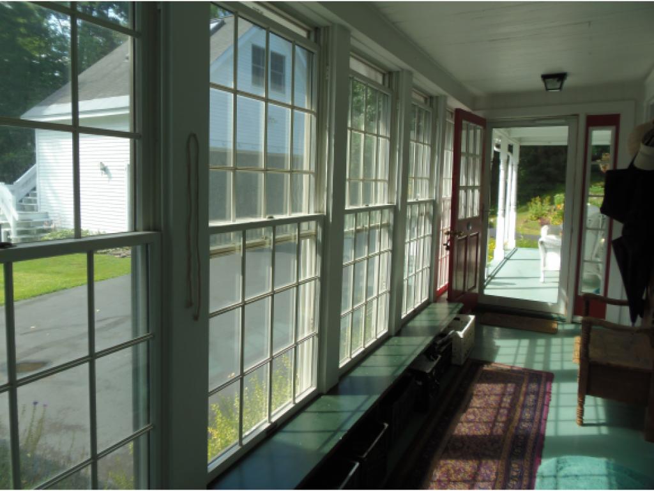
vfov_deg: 56.9
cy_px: 246
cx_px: 327
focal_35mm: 24
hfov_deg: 71.6
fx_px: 454
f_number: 2.9
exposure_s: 1/160
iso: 64
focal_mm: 4.3
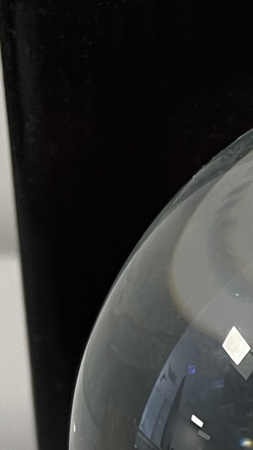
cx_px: 473
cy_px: 670
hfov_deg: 9.7
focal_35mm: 118
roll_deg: -2.5
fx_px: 1409
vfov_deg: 16.6
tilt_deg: -24.5
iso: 80
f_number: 1.6
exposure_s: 1/50
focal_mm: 5.1
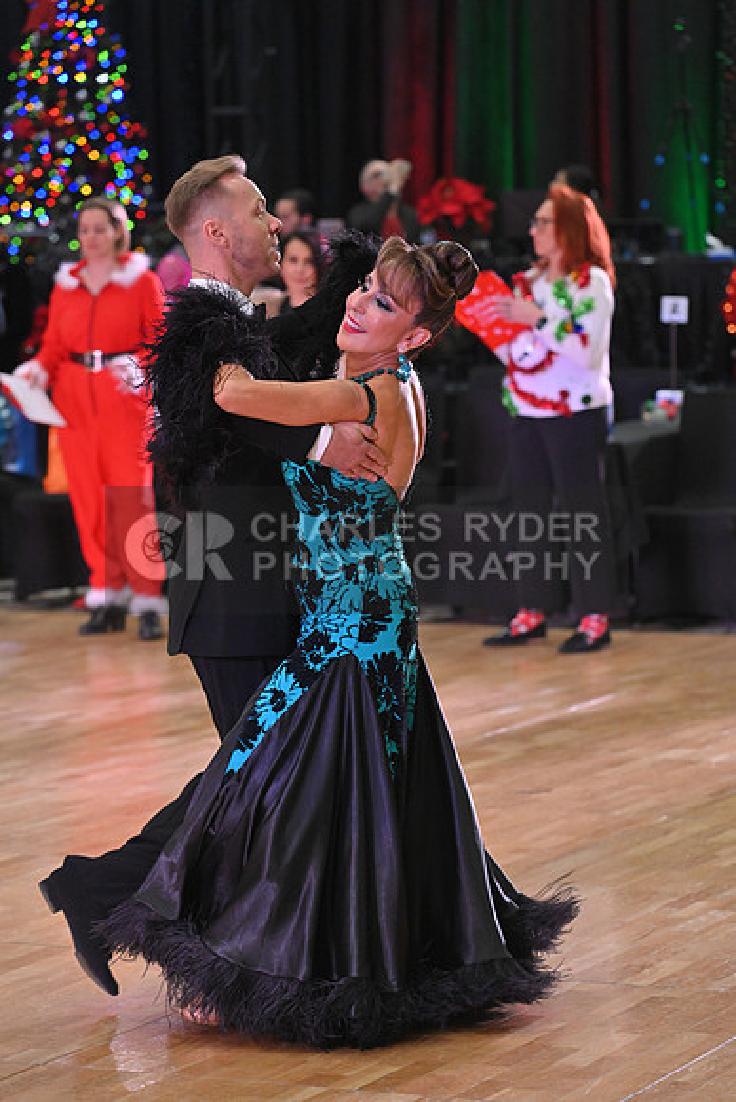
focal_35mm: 130
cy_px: 551
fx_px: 3984
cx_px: 368
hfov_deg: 10.6
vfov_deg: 15.8
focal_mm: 130
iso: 3200
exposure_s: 1/400
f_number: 5
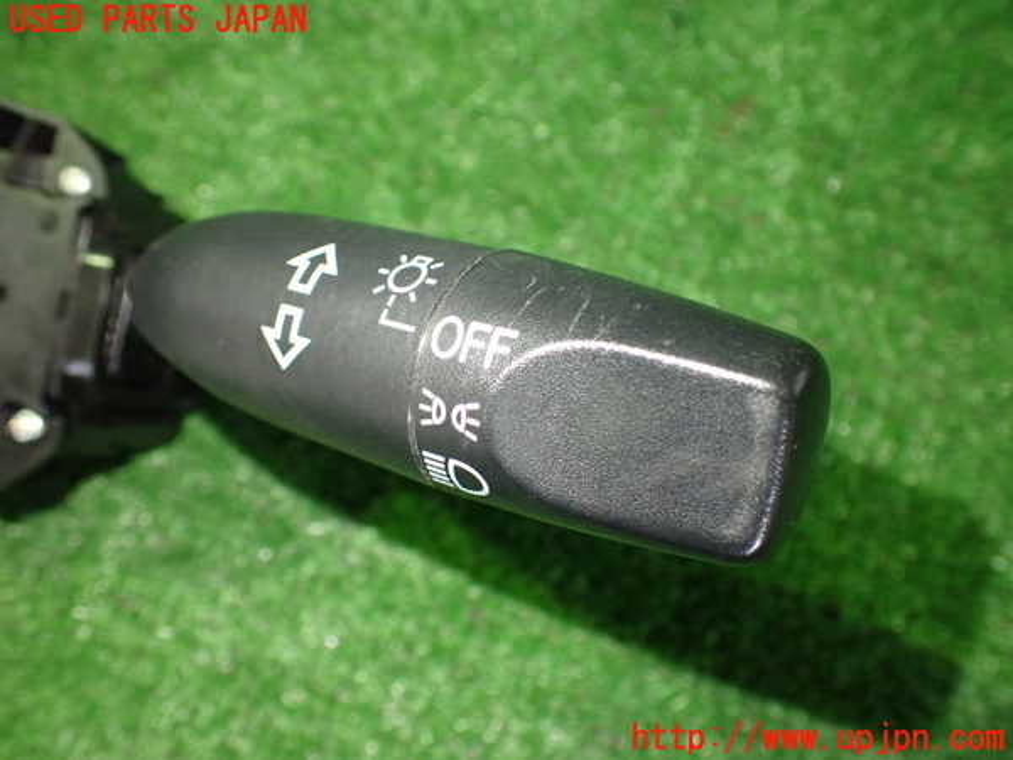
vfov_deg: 46.8
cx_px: 506
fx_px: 878
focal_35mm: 30
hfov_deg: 60.0
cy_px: 380
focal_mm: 5.4
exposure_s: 1/40
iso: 800
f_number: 2.3
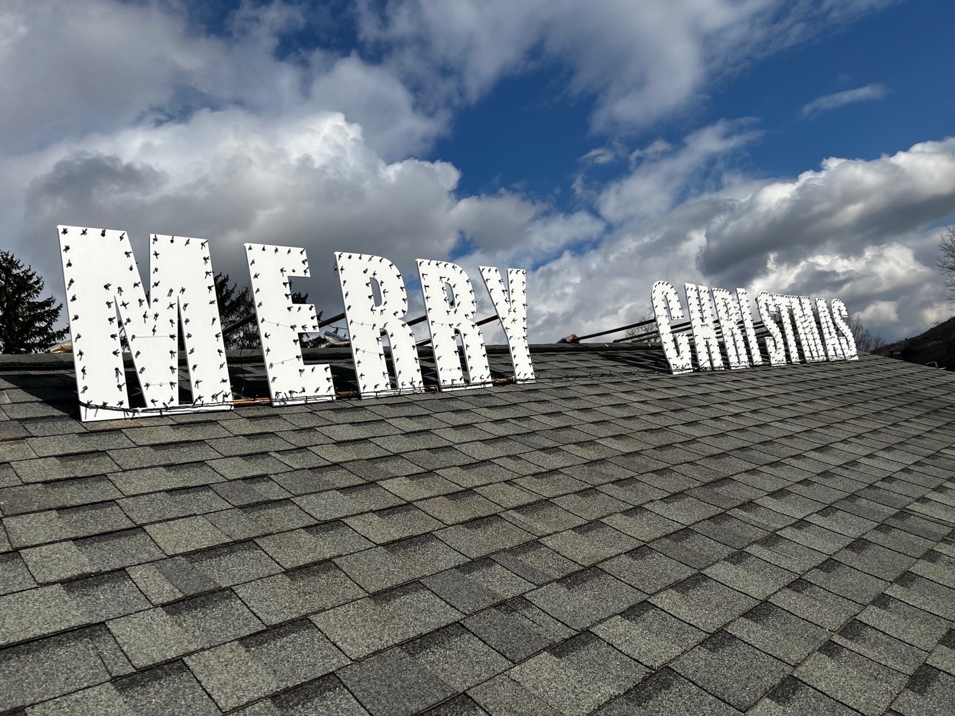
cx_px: 478
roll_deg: +14.9
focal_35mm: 26
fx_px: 717
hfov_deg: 67.3
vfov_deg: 53.1
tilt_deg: +9.9
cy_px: 358
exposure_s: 1/10309
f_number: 1.5
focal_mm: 5.7
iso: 50
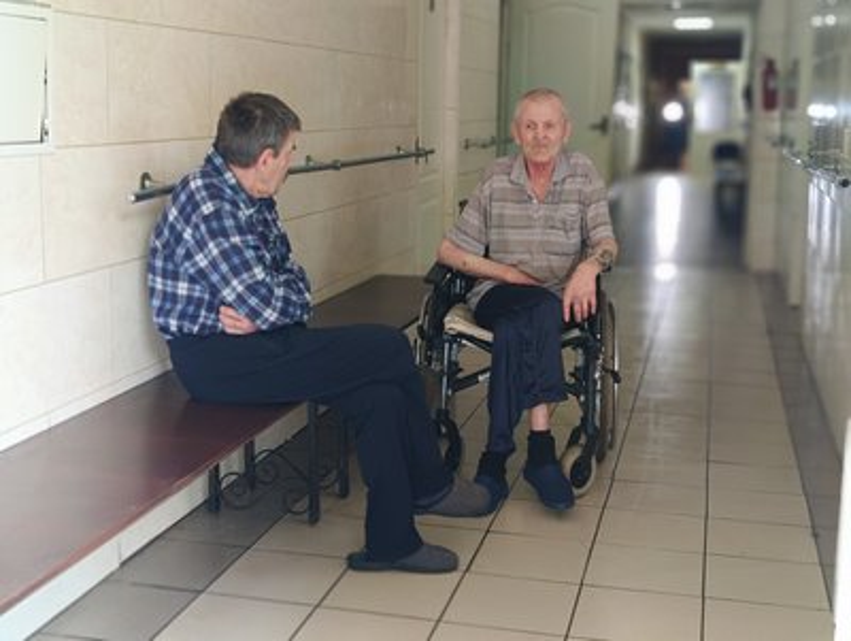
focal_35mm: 46
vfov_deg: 31.6
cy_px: 320
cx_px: 426
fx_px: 1132
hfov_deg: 41.2
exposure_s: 1/33.3
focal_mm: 6.06
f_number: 2.8
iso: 500
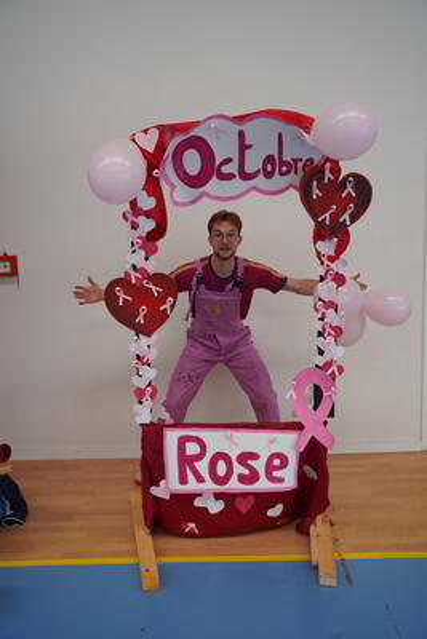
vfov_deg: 52.2
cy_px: 320
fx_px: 652
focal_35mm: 37
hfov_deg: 36.2
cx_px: 214
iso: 250
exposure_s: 1/160
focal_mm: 36.7
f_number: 4
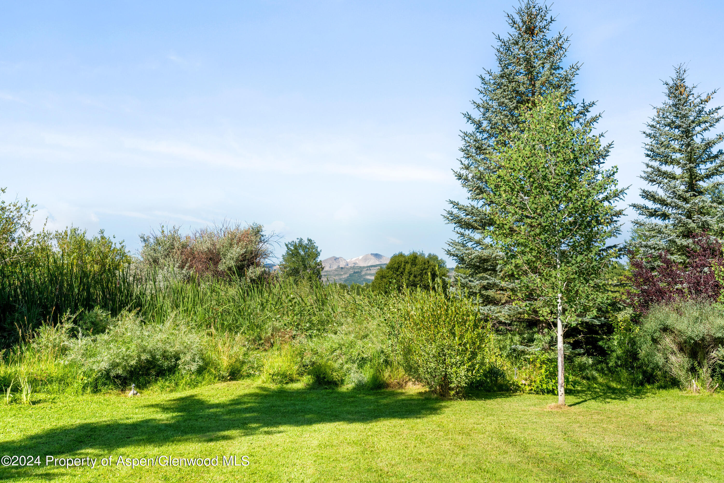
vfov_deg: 37.9
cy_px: 242
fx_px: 704
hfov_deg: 54.4
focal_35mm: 35
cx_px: 362
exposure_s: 1/125
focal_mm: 35
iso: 400
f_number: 11
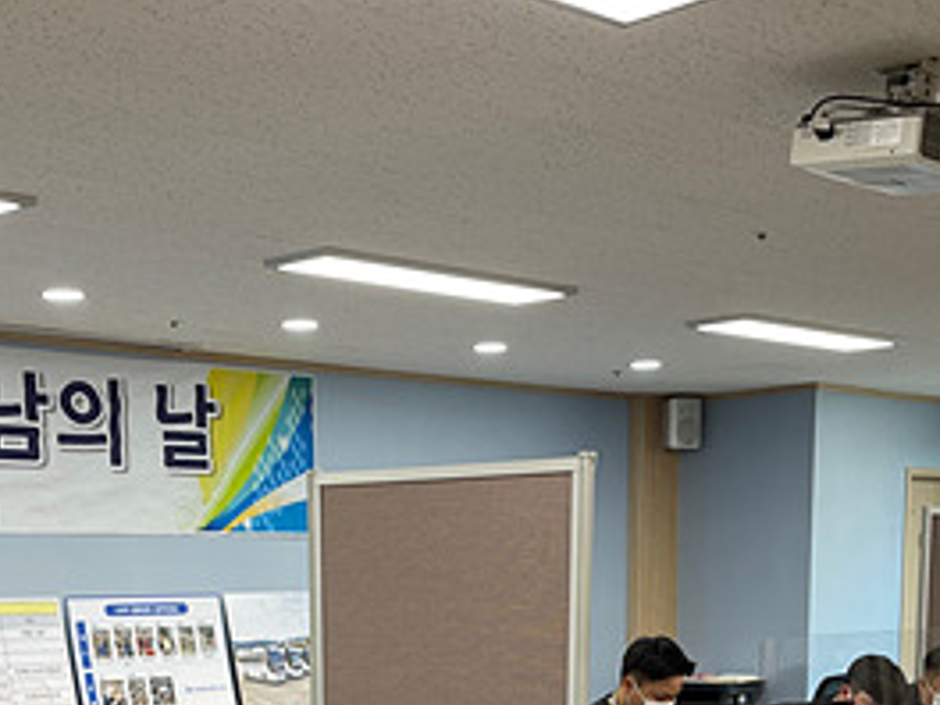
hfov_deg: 30.6
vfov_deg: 21.7
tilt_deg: -9.4
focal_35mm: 63
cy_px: 826
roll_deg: +0.5
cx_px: 370
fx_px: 1711
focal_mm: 5.1
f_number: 1.6
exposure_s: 1/120
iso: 80
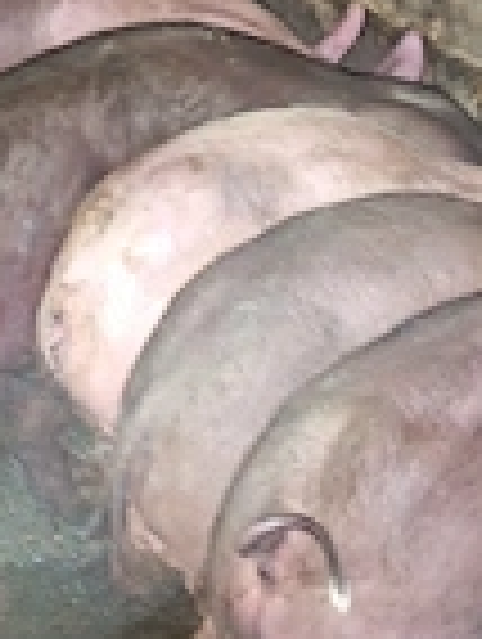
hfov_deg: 11.0
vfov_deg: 14.6
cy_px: 374
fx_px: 2499
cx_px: 279
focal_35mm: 135
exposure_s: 1/14.3
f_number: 1.75
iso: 16687
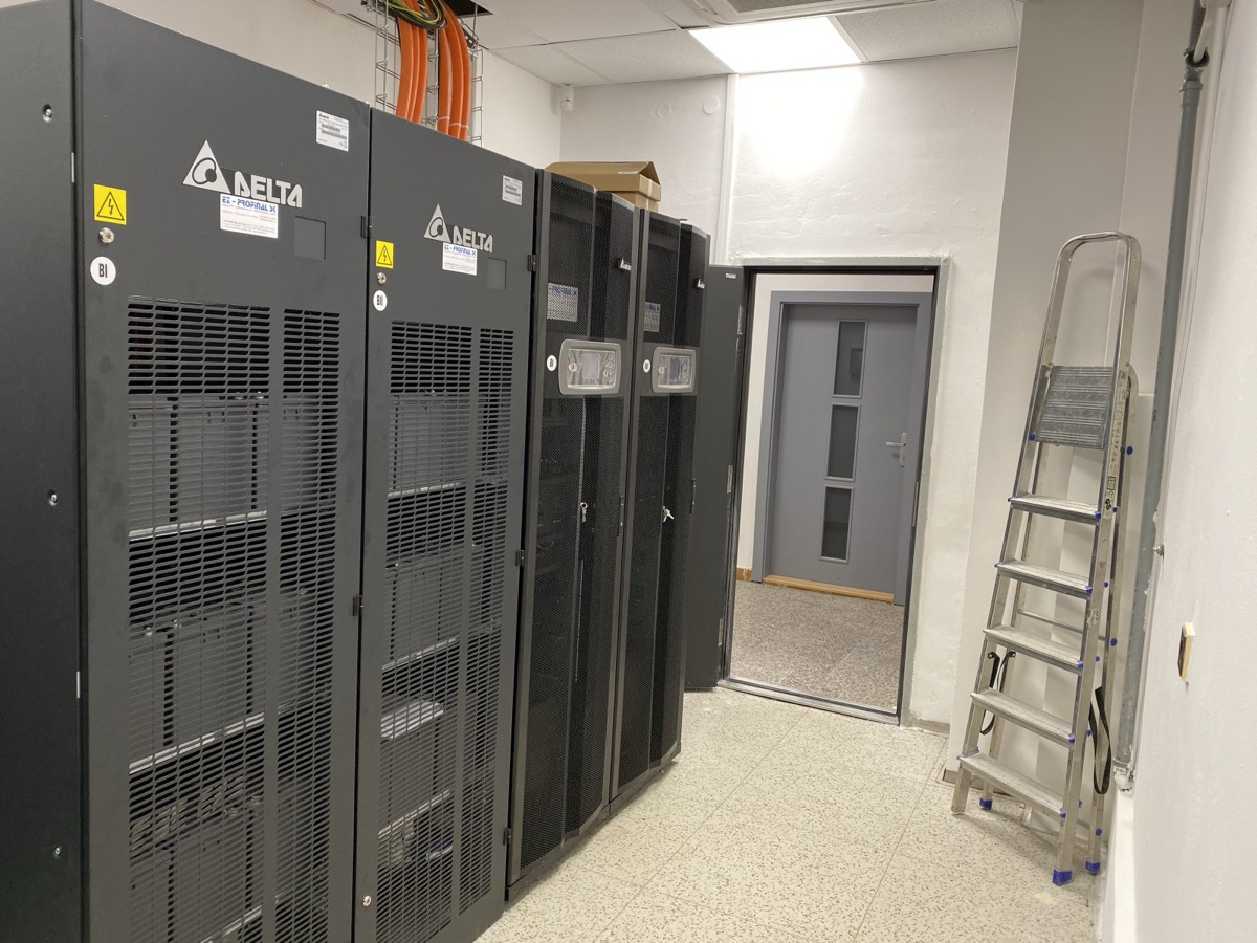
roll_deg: -2.8
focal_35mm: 26
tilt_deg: -6.3
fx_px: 944
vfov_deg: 53.1
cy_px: 472
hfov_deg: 67.3
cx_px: 628
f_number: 1.8
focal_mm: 4.25
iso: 80
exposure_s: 1/50
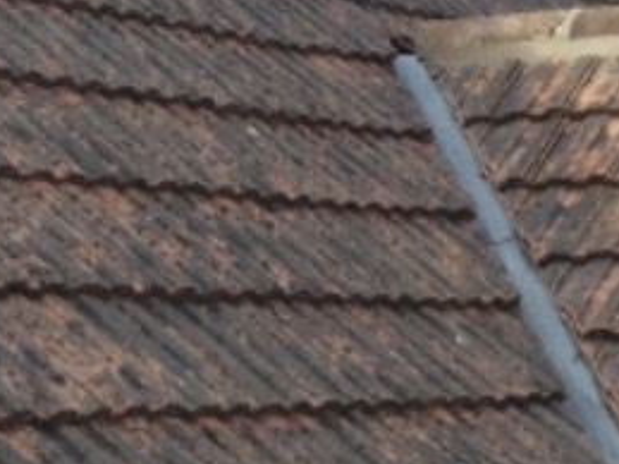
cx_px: 179
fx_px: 2896
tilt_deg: -7.2
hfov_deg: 12.2
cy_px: 646
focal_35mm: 162
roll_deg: +0.7
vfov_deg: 9.0
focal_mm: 4.28
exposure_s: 1/247
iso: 50
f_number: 2.4
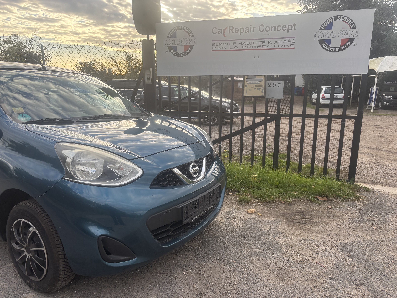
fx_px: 298
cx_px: 198
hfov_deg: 67.3
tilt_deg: -12.3
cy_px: 149
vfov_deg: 53.1
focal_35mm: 26
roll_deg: +0.7
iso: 50
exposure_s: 1/502
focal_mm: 5.96
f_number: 1.6
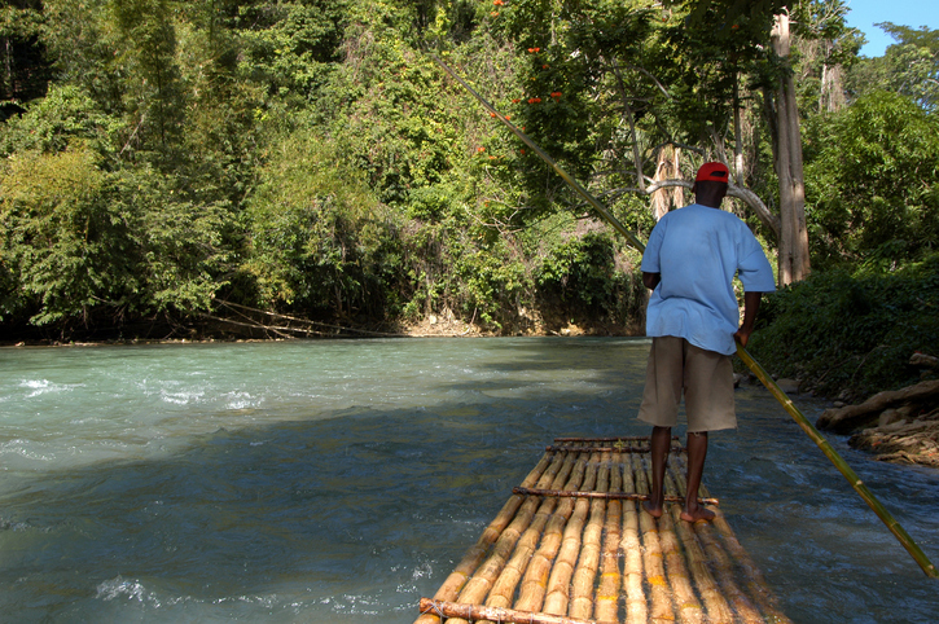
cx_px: 470
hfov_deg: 53.2
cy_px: 312
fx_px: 938
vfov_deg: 36.8
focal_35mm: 36
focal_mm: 24
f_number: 8
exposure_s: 1/250
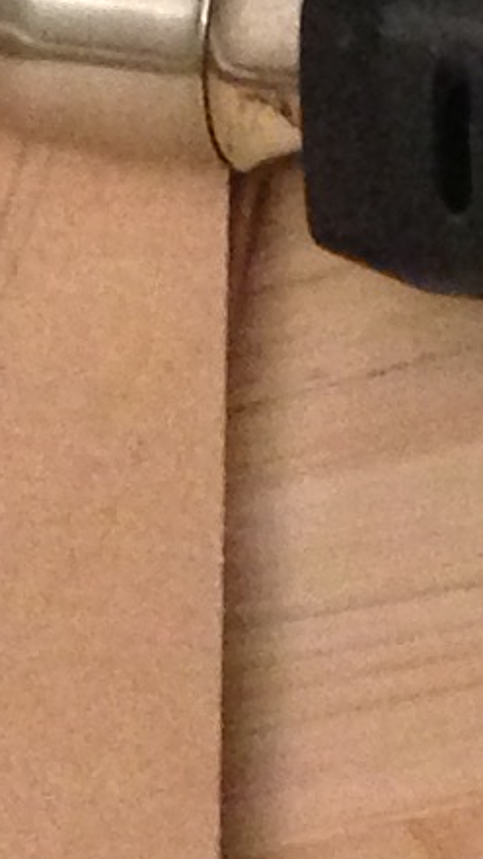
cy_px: 1120
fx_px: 6058
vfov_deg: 8.0
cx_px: -444
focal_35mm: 266
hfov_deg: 4.5
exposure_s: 1/15
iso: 400
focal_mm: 4.12
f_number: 2.4
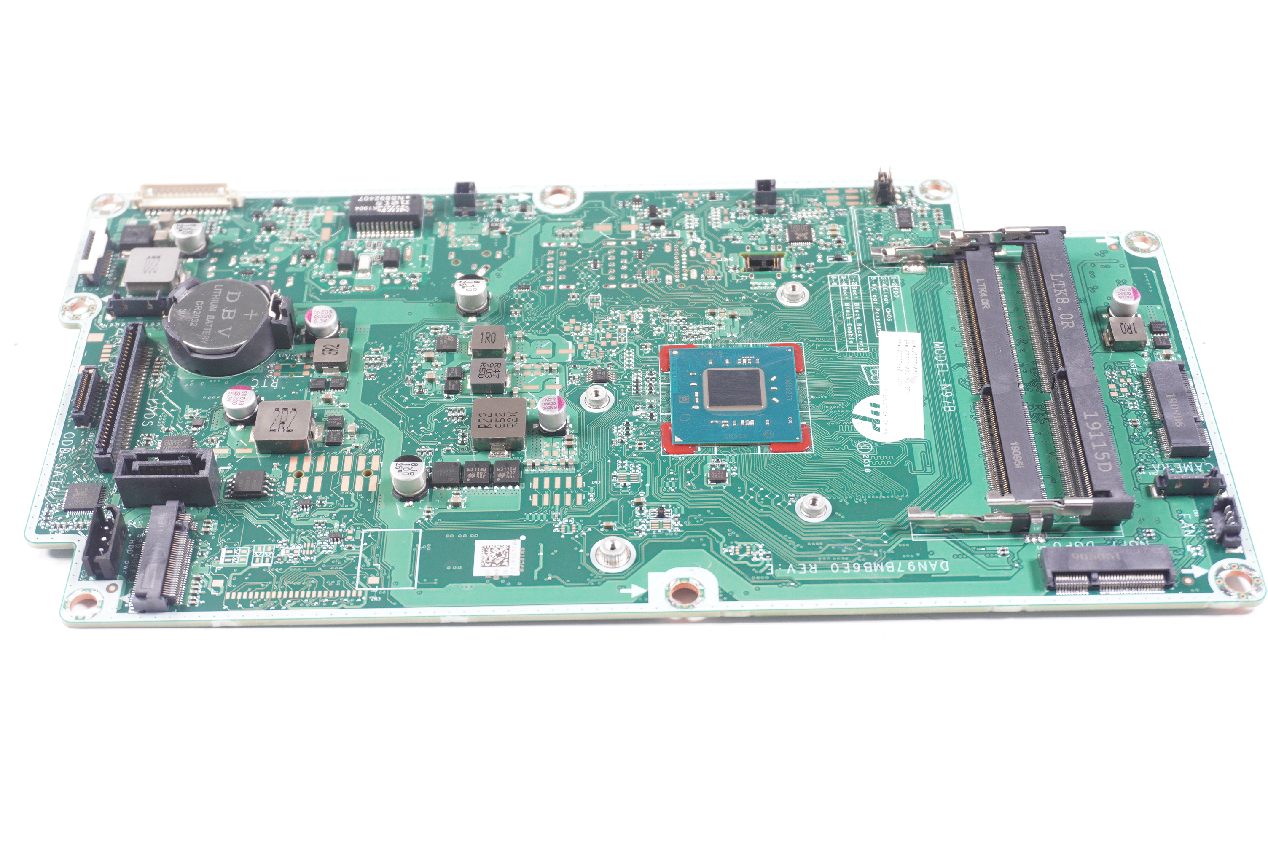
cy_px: 422
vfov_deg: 26.4
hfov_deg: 38.9
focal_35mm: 51
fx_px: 1795
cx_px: 634
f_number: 6.3
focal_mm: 34
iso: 640
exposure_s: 1/125
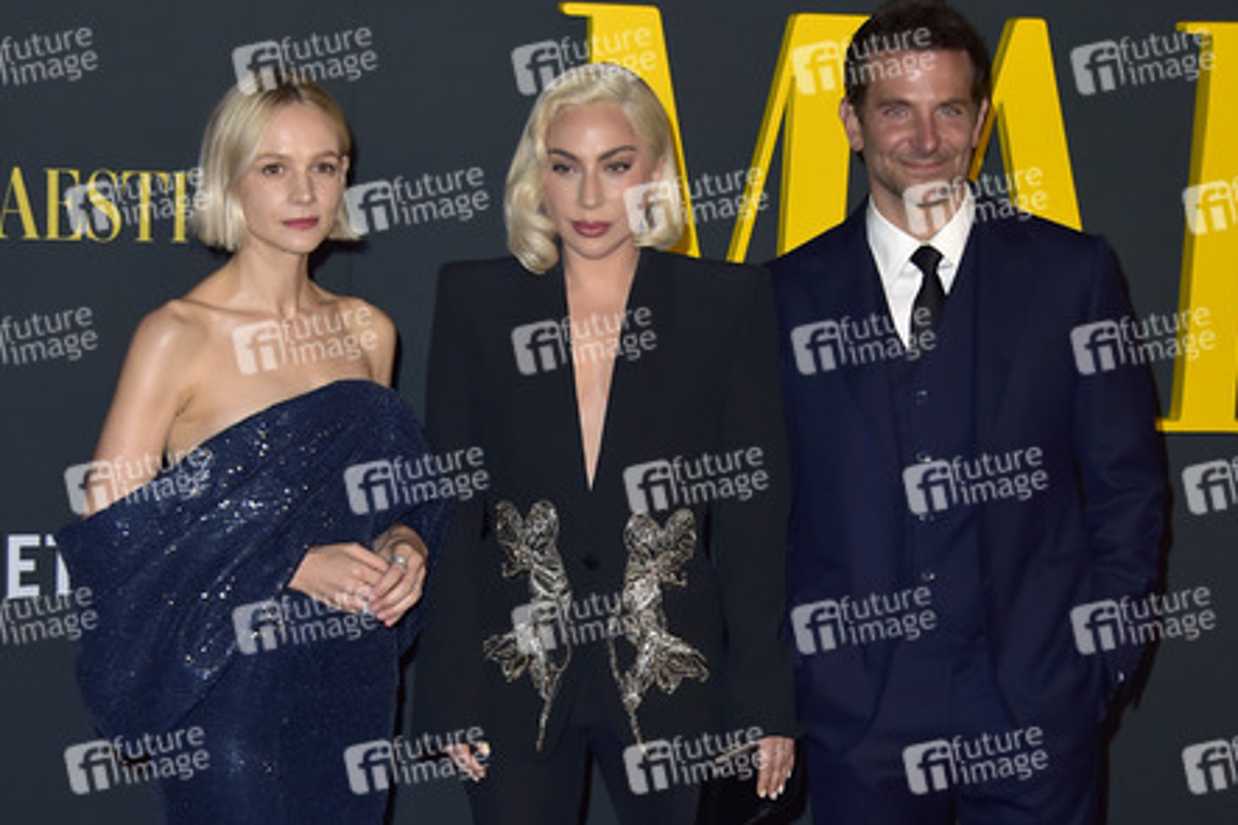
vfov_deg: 21.6
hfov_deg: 31.9
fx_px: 2166
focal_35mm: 63
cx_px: 620
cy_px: 411
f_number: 6.3
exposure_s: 1/250
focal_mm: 62
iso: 320
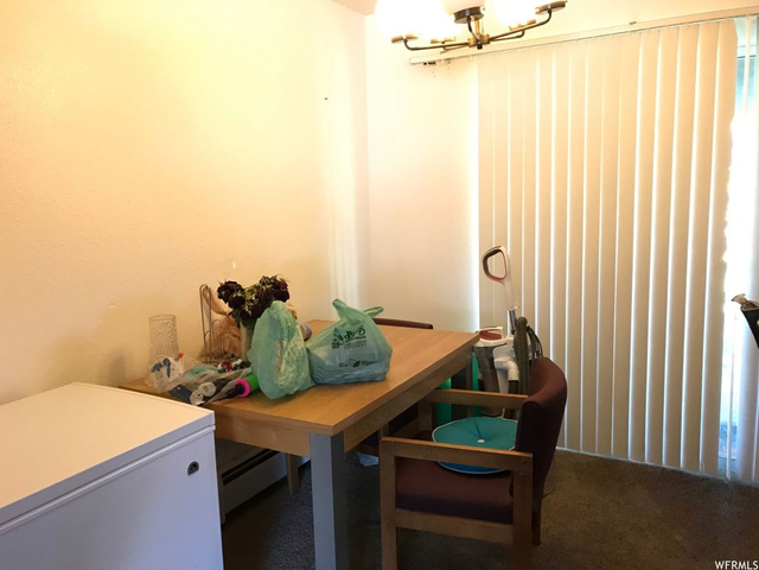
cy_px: 285
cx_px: 380
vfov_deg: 49.7
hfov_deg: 63.4
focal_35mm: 28
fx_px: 614
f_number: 1.8
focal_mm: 3.99
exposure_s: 1/12
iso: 100
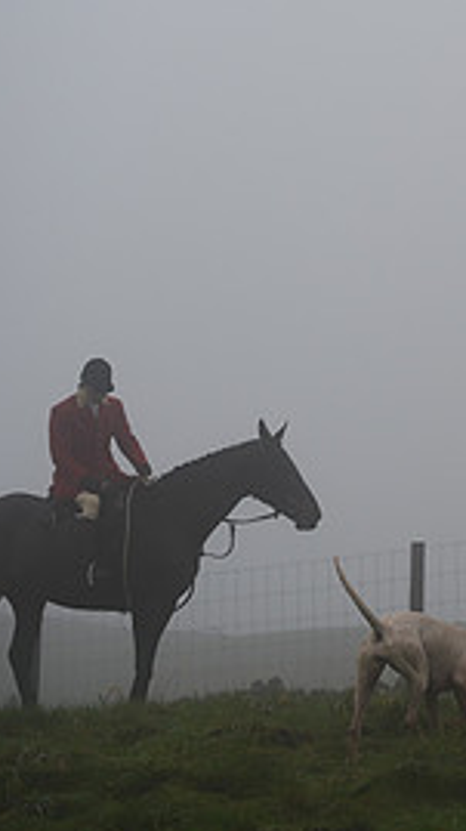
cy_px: 312
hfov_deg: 7.4
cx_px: 846
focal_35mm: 158
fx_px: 3476
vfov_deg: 13.6
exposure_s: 1/1000
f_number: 3.5
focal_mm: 70
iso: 320
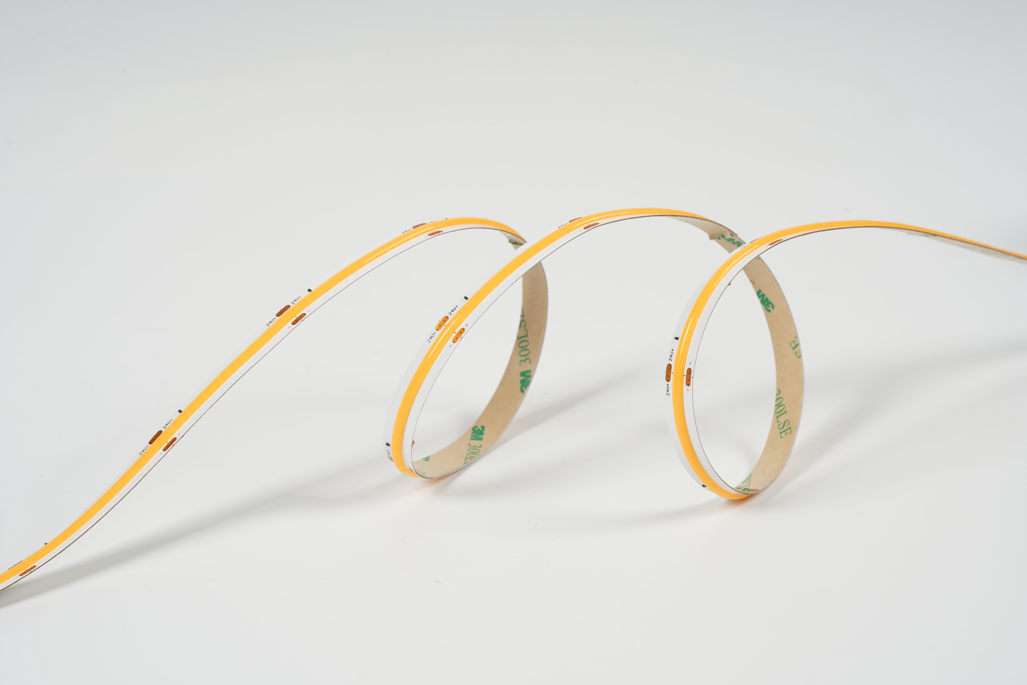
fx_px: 3937
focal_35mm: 138
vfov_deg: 9.9
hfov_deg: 14.9
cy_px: 342
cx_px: 514
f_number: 14
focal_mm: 138
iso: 100
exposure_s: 1/125
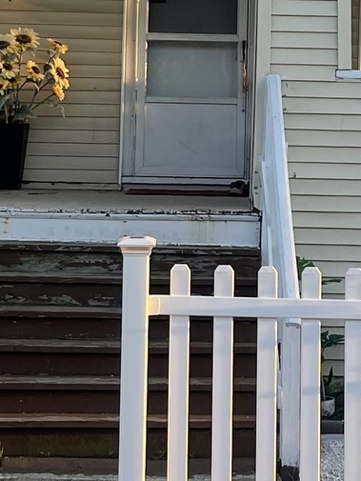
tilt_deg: +2.6
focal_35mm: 114
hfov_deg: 13.0
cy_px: 97
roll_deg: -0.3
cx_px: 223
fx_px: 1584
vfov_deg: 17.1
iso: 32
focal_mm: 5.1
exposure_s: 1/455
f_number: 1.6
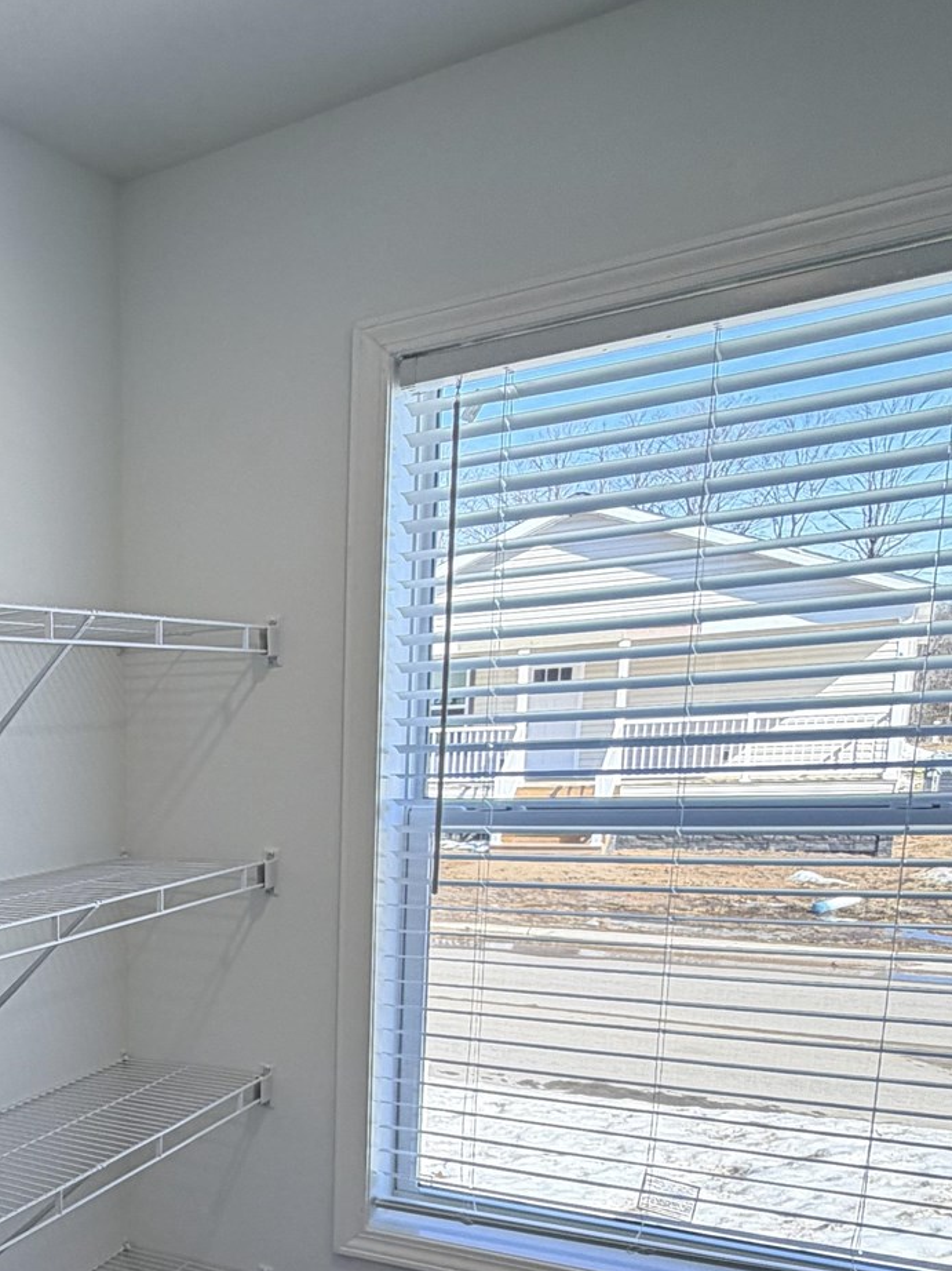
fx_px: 1284
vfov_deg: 49.7
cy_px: 1009
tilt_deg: -11.2
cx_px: -123
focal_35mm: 35
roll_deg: +2.4
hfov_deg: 34.5
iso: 50
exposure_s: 1/120
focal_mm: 2.22
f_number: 2.2
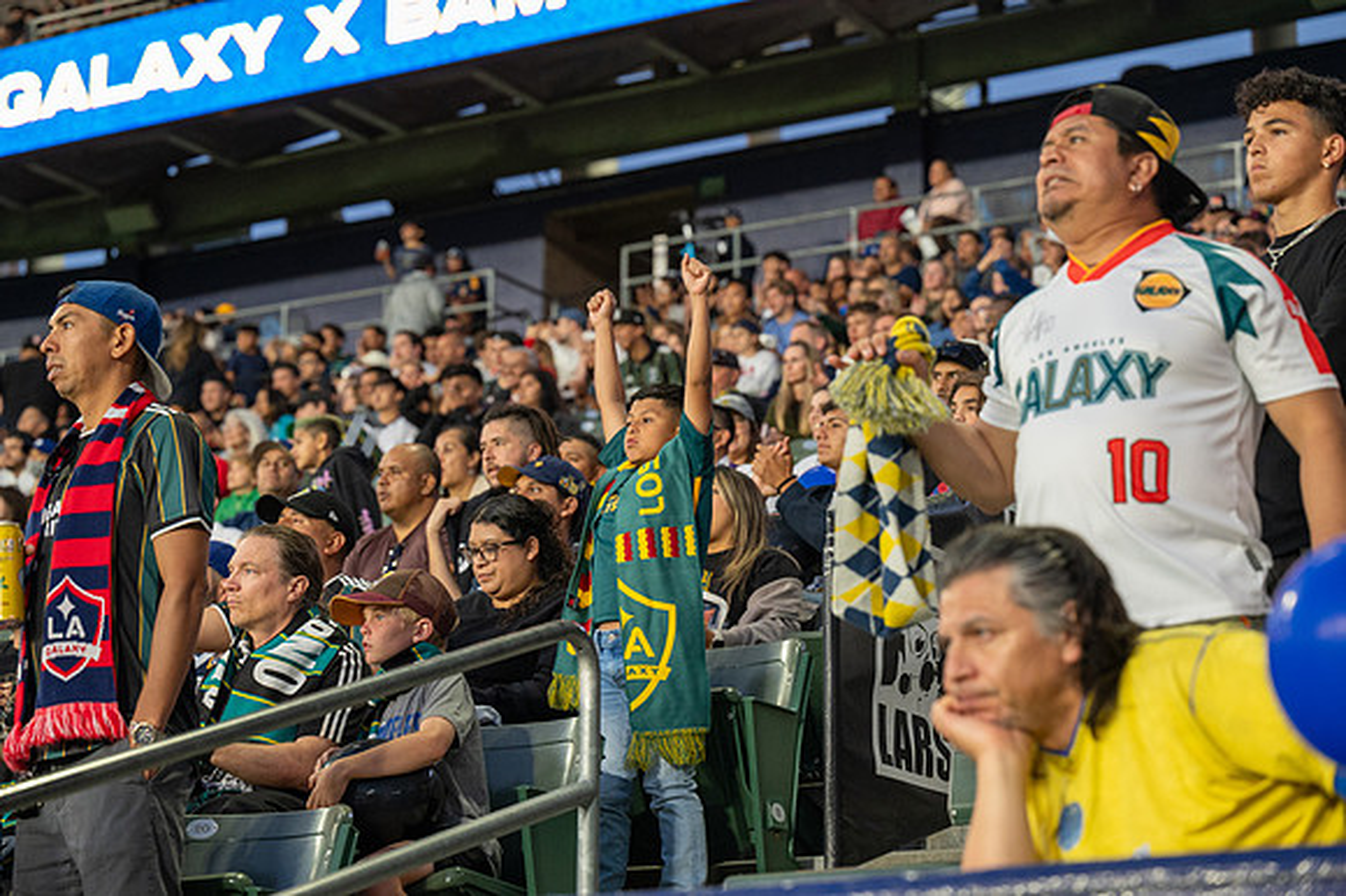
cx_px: 673
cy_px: 448
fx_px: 3176
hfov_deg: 23.9
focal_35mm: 85
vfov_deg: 16.1
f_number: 3.5
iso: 3600
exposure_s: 1/320
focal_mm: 85
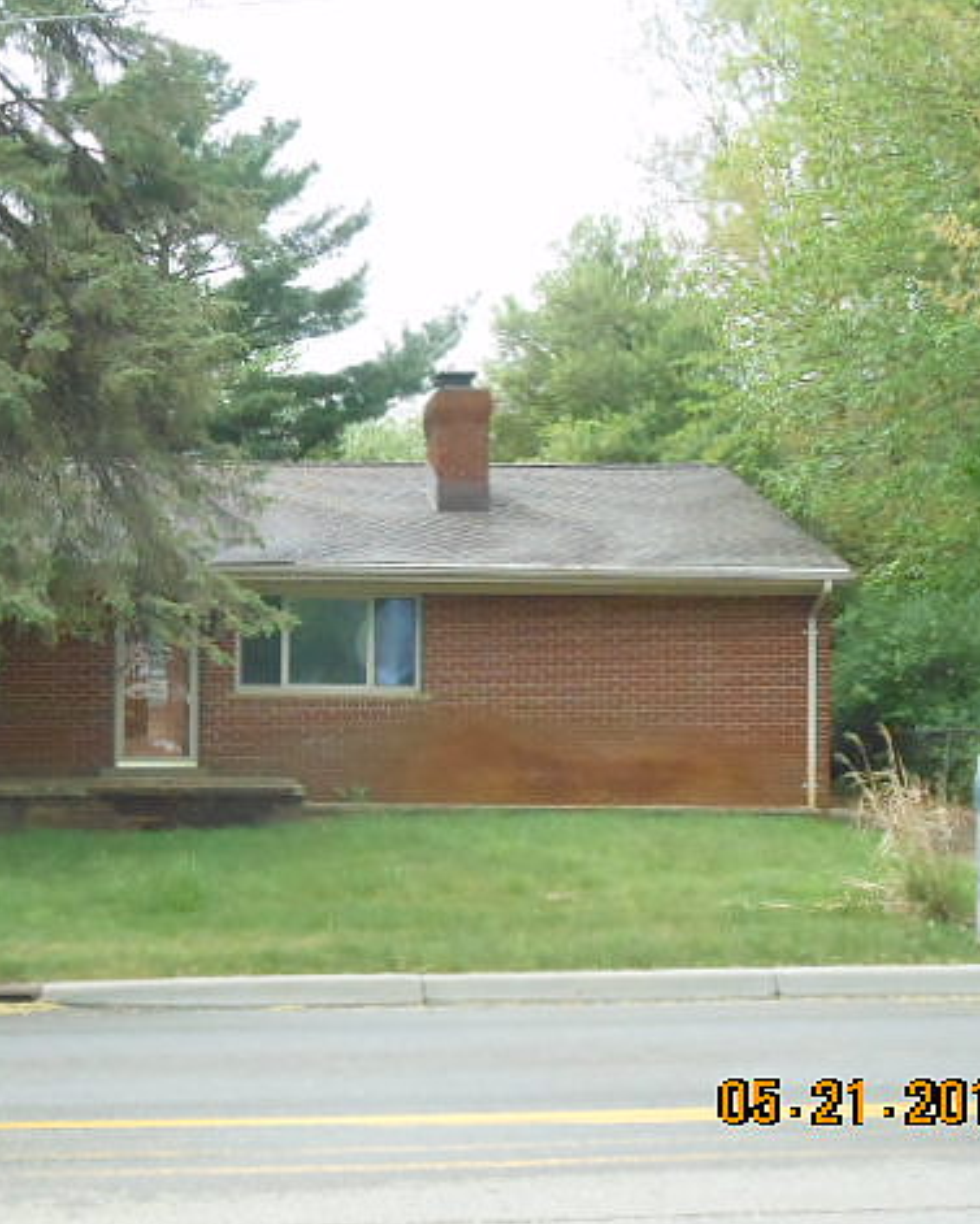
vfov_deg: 33.0
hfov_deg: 26.5
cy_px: 621
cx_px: 302
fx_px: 2066
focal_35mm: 57
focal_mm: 7.7
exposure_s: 1/250
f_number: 12
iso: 800
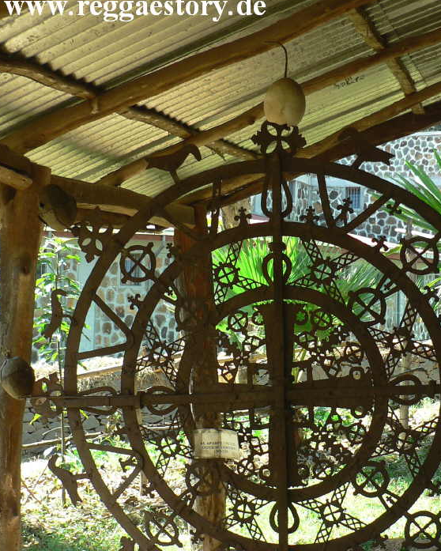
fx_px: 799
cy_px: 383
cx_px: 285
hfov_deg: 30.7
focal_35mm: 49
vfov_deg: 37.5
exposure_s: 1/100
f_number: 2.8
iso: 64
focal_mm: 6
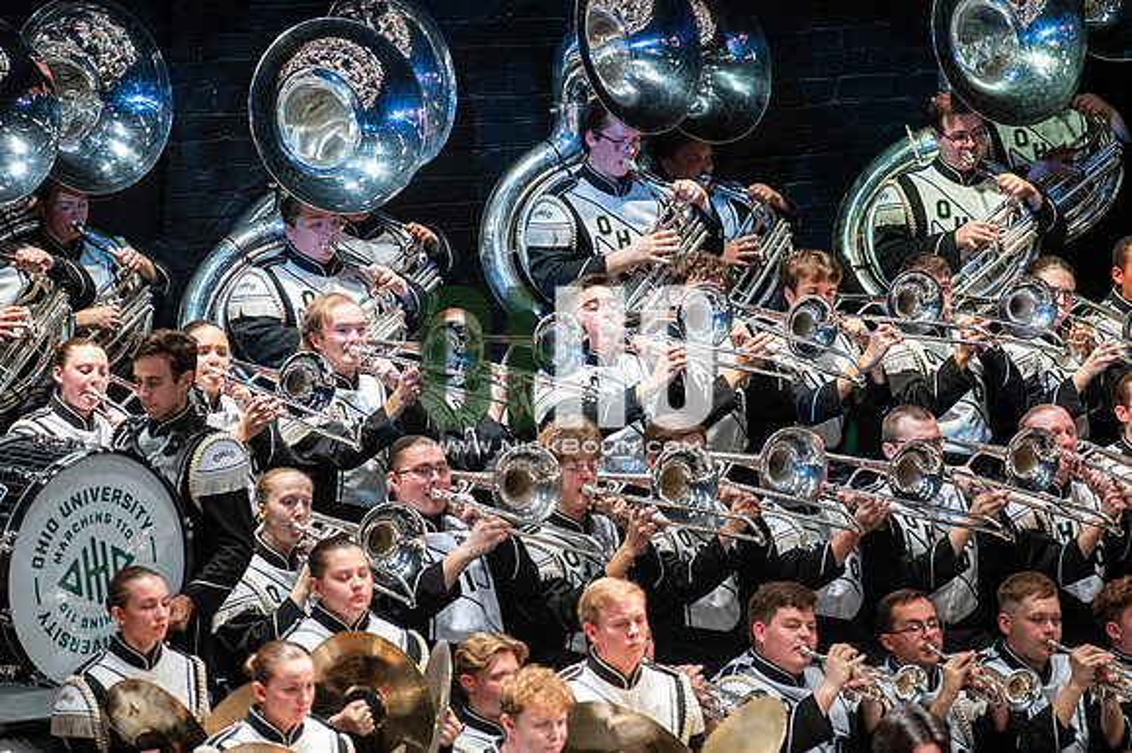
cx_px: 566
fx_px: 9428
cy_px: 376
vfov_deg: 4.6
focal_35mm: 300
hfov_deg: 6.9
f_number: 5.6
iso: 5000
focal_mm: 300
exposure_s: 1/400
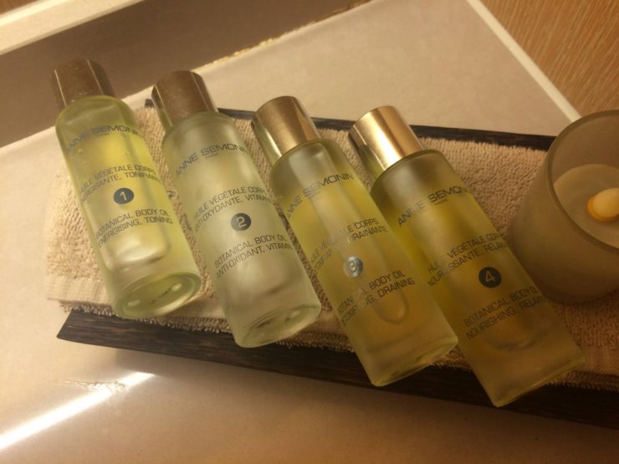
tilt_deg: -65.5
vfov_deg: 48.2
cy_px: 232
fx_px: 519
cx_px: 310
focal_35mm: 29
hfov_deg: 61.7
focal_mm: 4.15
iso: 32
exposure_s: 1/30
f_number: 2.2
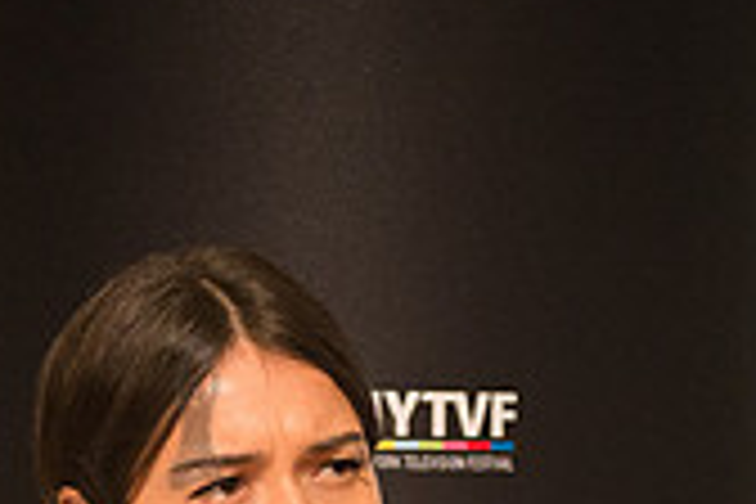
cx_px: 194
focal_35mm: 276
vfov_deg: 4.9
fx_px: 5796
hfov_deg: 7.5
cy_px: 844
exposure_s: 1/400
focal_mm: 80
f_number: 4
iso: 2500
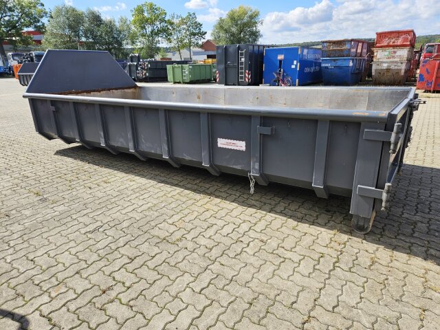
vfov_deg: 58.9
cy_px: 165
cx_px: 220
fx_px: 292
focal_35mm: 23
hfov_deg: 73.9
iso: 25
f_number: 1.8
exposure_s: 1/1339
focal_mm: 5.4
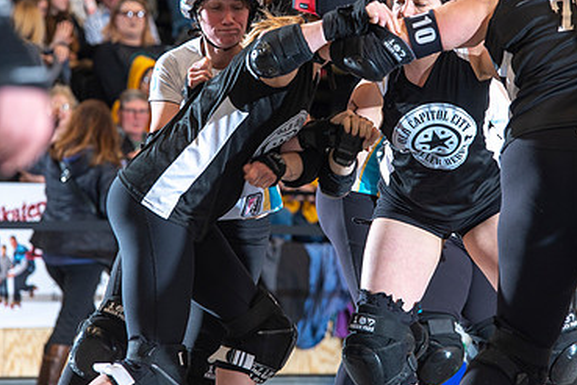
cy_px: 142
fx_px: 4664
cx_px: 300
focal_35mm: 291
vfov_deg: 4.7
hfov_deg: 7.1
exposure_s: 1/160
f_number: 5.6
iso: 500
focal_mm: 185
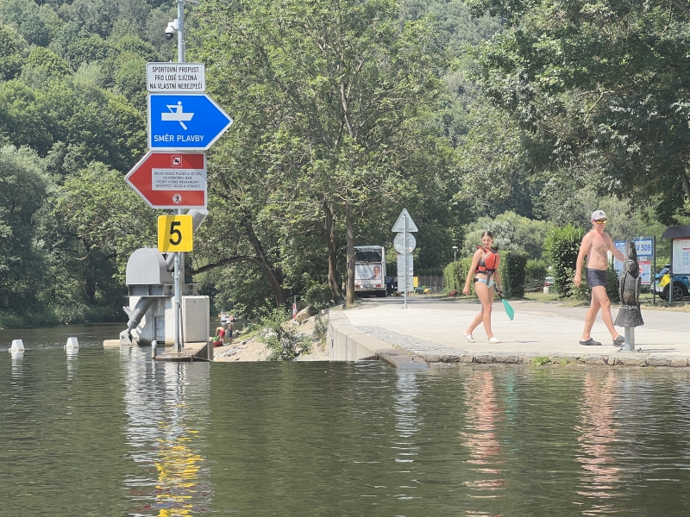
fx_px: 1535
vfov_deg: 19.1
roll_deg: +0.1
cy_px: 258
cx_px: 345
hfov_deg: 25.3
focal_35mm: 77
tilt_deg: +2.2
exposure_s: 1/260
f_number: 2.8
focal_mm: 9
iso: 32
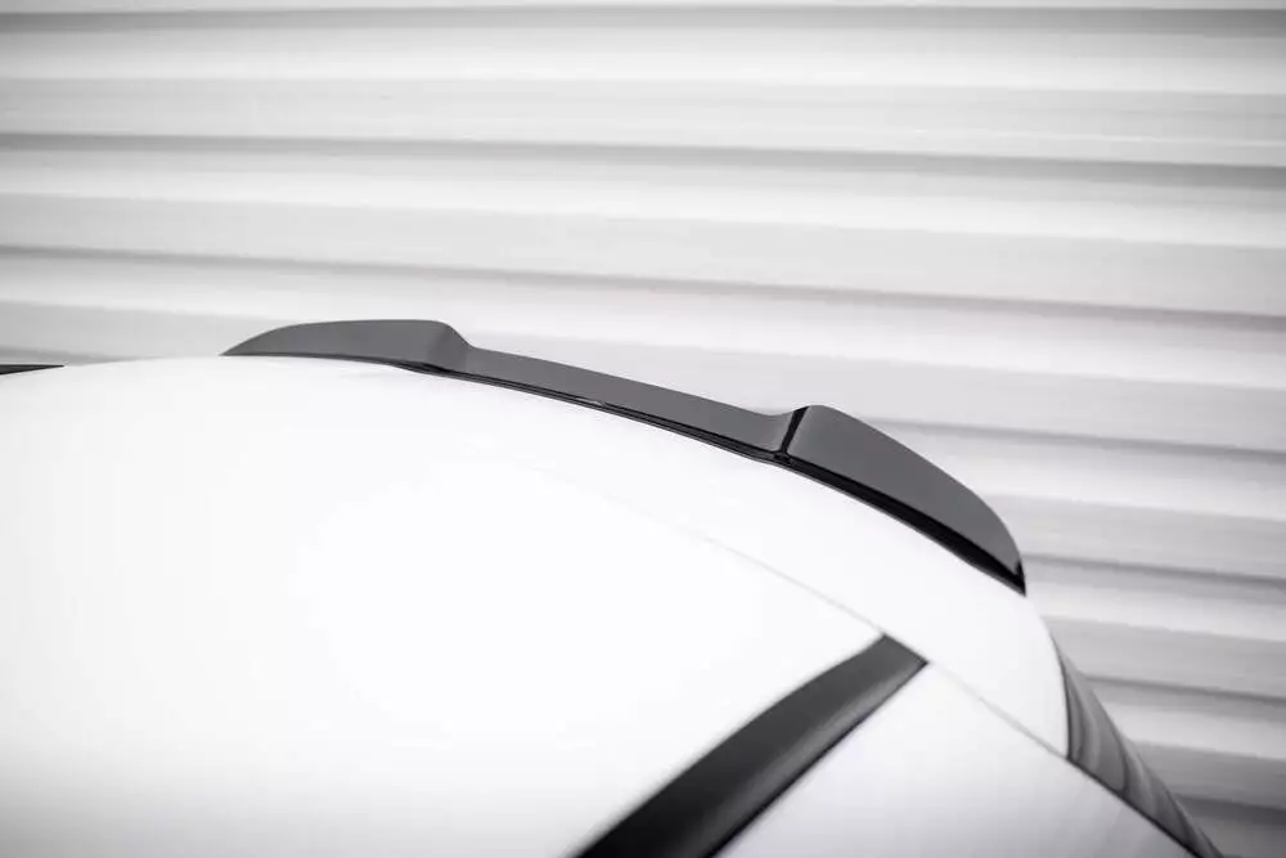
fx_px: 1250
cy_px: 429
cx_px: 643
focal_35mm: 35
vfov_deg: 37.9
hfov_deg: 54.4
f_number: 2.5
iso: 500
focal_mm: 35
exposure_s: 1/200
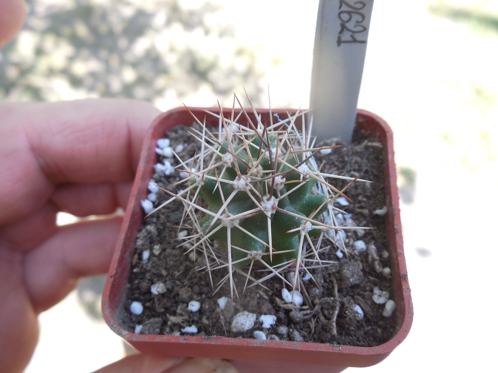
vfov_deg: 45.4
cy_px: 186
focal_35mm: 31
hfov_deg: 58.4
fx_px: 446
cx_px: 249
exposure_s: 1/80
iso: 125
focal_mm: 5.6
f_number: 3.6
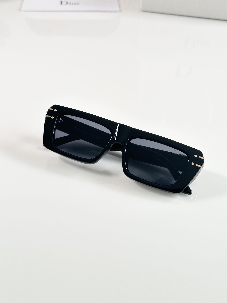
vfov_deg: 39.7
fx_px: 420
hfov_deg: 30.3
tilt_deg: -40.5
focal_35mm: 48
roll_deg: -1.1
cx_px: 114
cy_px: 152
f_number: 1.78
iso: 50
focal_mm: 6.86
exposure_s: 1/100
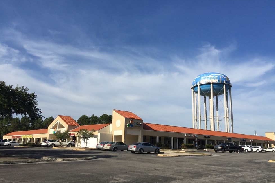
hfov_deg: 60.3
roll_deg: -2.4
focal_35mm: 31
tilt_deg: +10.3
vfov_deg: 42.3
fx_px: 237
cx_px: 141
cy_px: 103
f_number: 2.2
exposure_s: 1/2825
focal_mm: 4.15
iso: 32
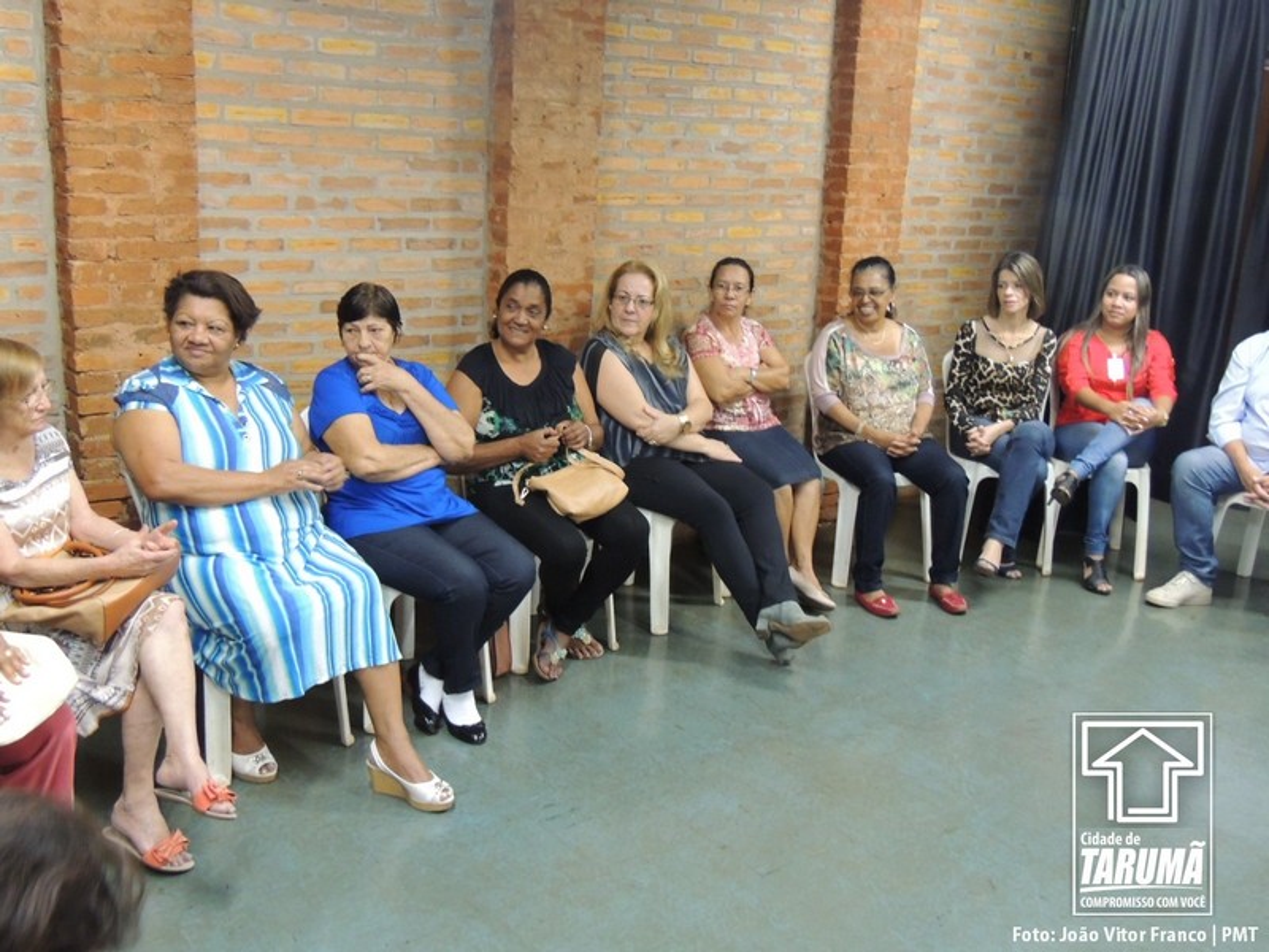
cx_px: 634
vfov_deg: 40.7
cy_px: 476
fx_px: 1283
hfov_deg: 52.6
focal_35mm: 35
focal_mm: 6.2
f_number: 3.3
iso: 800
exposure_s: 1/10
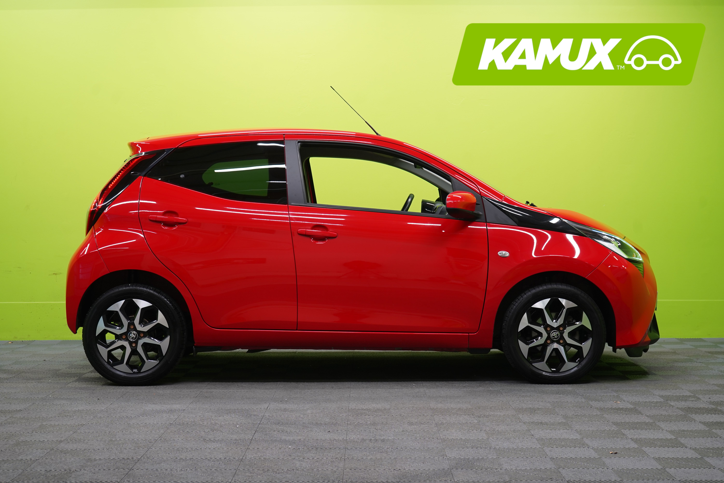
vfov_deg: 23.4
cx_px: 362
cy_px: 242
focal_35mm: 58
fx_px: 1166
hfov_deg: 34.5
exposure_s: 1/25
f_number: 5
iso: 400
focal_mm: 58
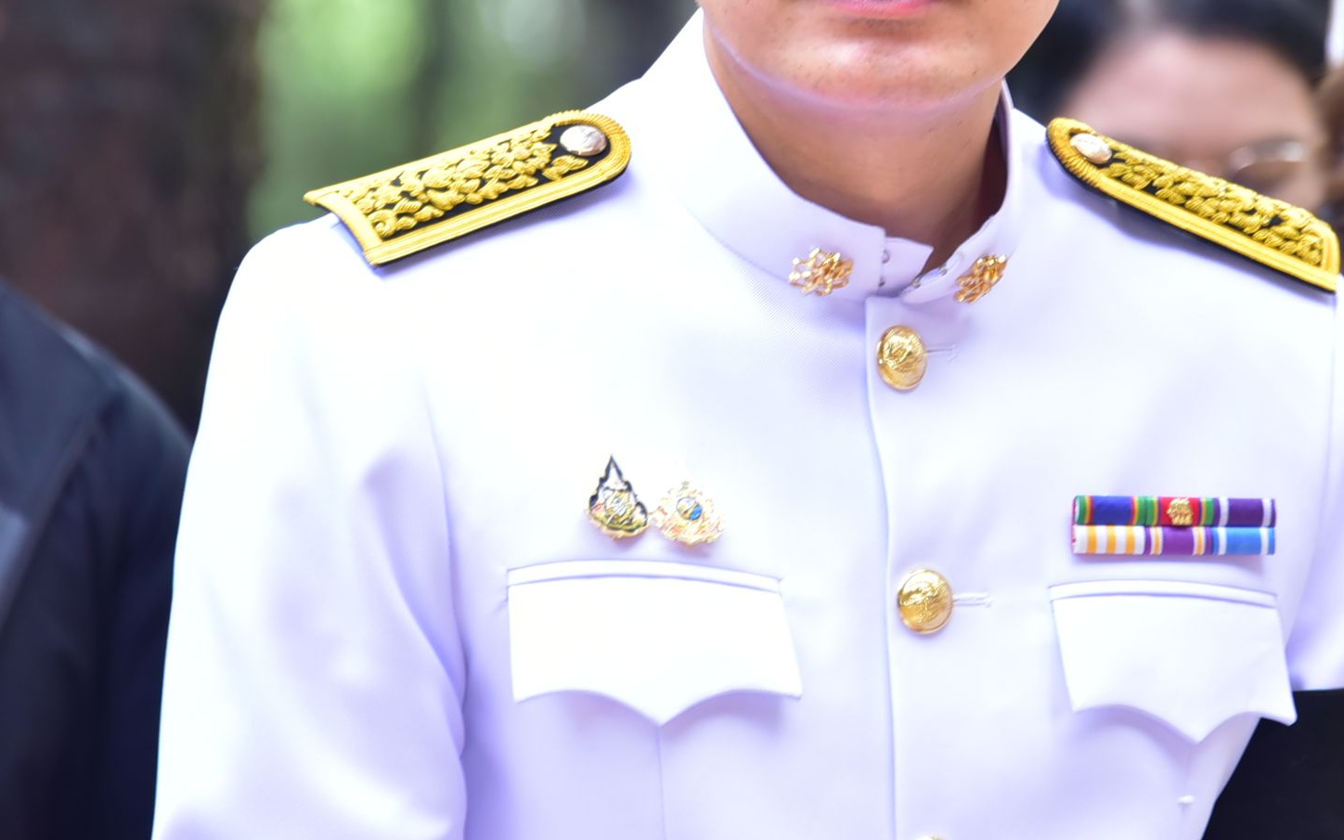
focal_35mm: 528
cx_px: 925
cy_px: 99
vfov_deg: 2.5
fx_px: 19340
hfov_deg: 4.0
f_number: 5.6
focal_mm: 300
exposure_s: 1/160
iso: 1000
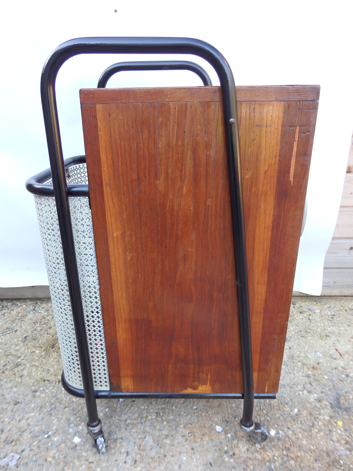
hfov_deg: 54.9
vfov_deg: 69.4
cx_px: 176
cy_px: 236
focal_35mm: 25
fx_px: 340
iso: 125
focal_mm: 4.5
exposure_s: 1/60
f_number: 3
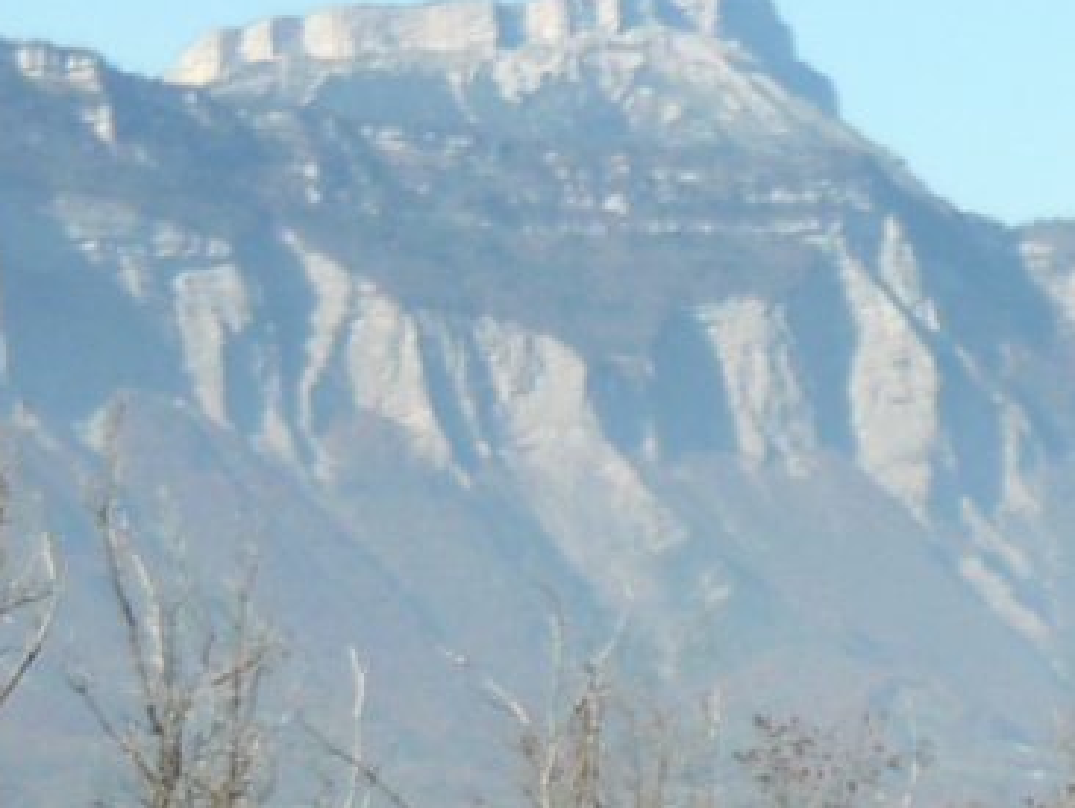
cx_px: 1378
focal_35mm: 209
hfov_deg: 9.3
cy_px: 1312
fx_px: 6495
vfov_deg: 7.0
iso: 100
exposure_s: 1/125
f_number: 8
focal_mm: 6.3
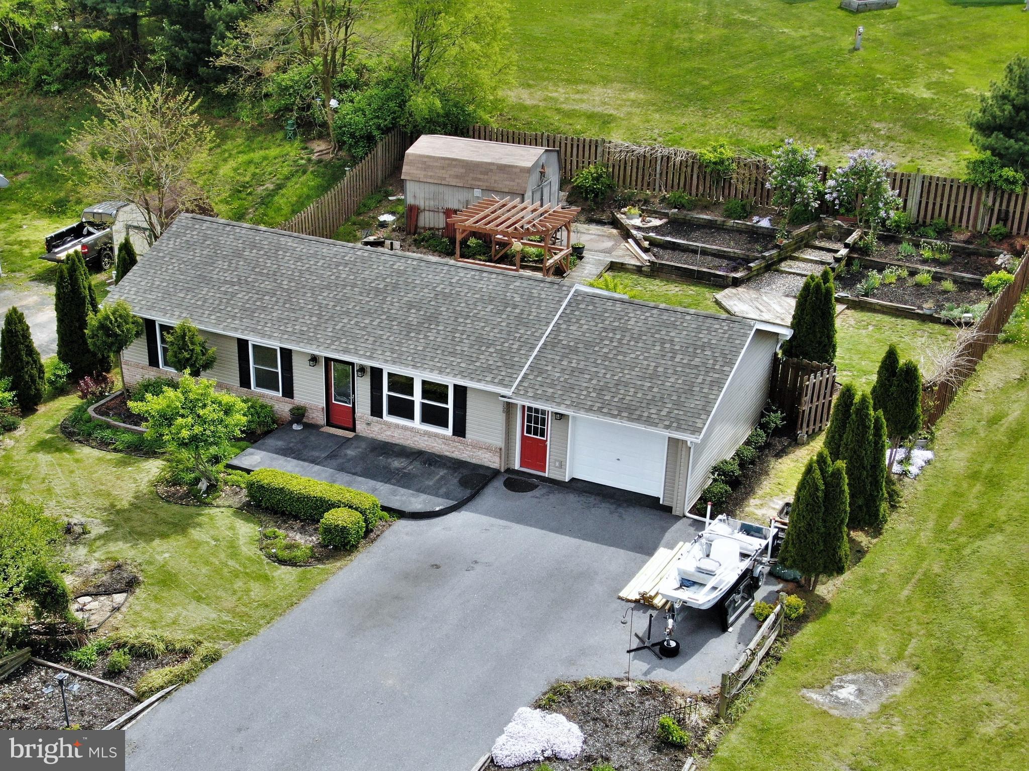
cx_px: 514
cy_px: 386
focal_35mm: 43
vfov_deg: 33.6
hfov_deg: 43.9
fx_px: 1278
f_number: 3.8
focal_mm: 7.39
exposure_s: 1/50
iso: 200
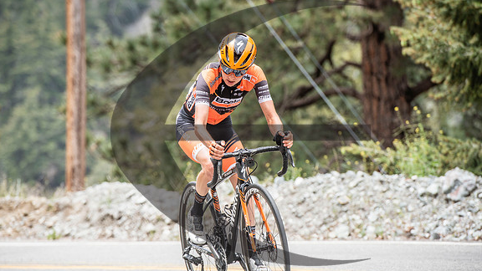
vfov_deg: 5.2
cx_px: 225
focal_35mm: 234
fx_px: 2991
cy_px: 142
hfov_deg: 9.2
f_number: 5.6
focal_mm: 200
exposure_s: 1/1000
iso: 400
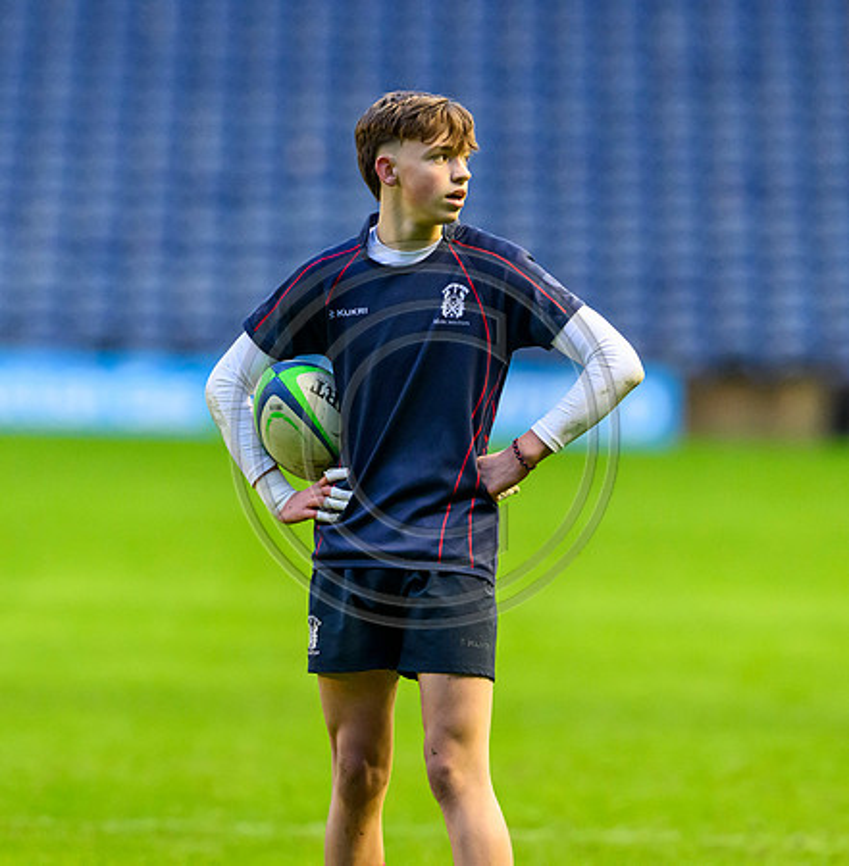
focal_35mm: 616
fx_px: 17271
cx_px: 503
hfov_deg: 2.8
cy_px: 348
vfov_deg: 2.9
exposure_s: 1/1000
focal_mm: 400
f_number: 4
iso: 8000
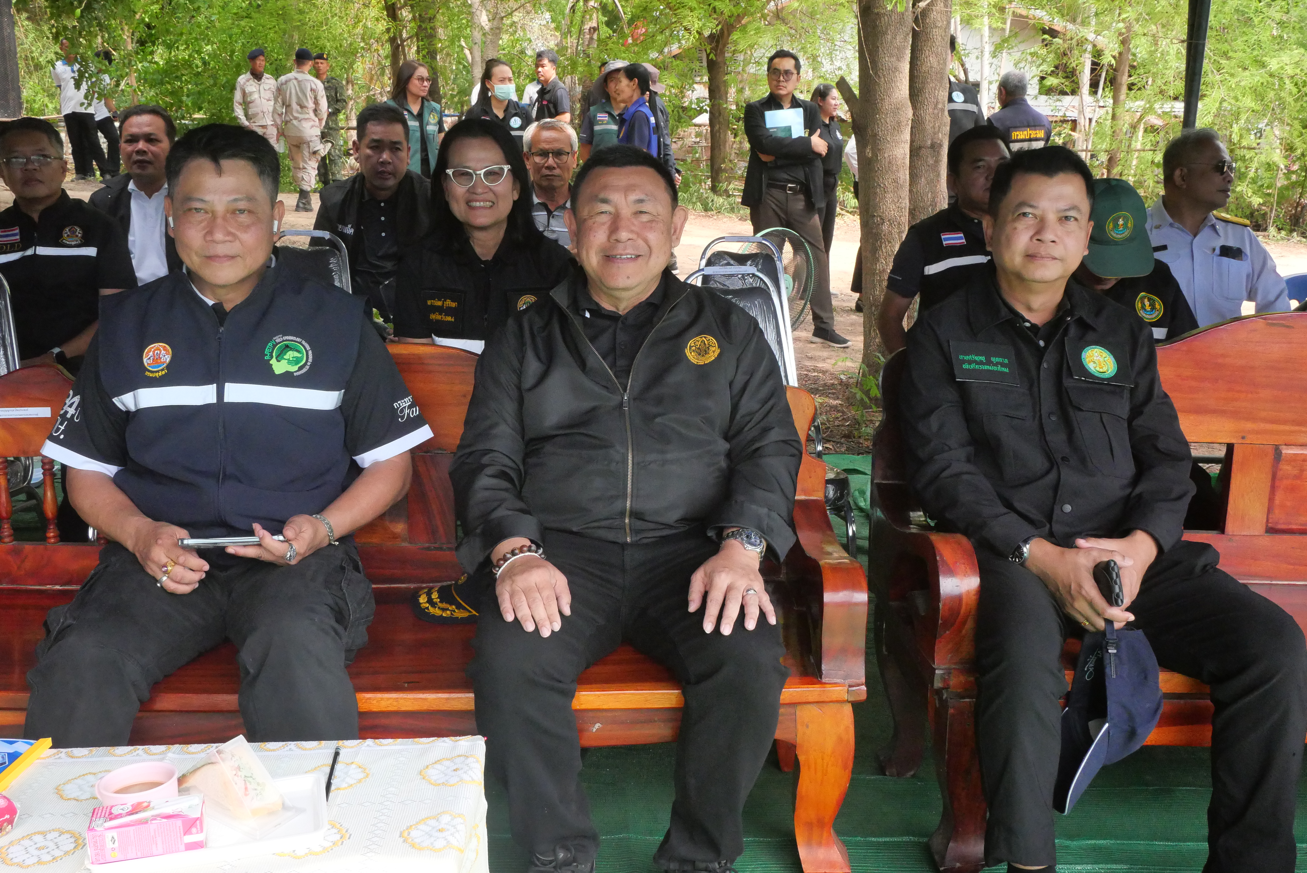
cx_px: 654
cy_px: 436
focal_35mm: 35
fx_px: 1271
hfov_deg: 54.4
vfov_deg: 37.9
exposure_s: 1/640
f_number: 9
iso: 3200
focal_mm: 17
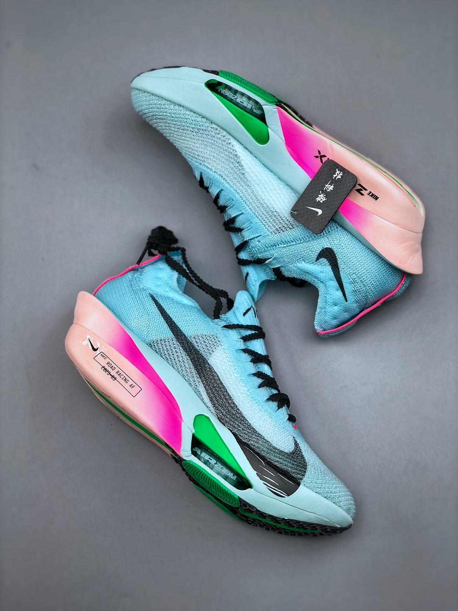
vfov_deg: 33.8
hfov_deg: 25.7
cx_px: 229
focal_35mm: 57
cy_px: 306
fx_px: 1006
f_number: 2.8
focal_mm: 6.6
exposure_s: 1/100
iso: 32
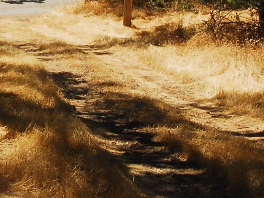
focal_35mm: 103
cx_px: 19
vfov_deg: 14.0
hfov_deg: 18.7
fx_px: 786
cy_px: -28
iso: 200
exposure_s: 1/100
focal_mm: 24
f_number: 20
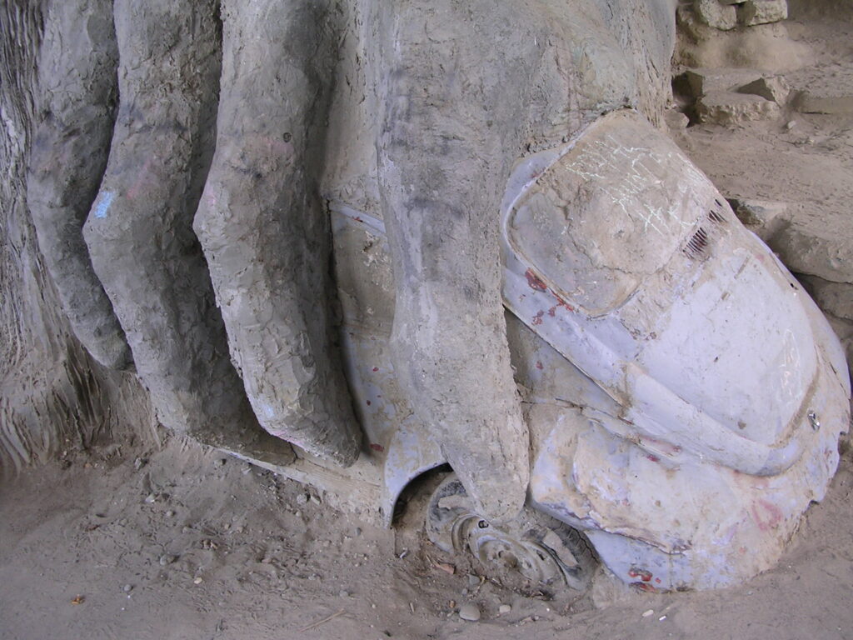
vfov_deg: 37.7
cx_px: 426
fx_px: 936
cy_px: 320
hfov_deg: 49.0
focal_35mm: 38
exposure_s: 1/72.5
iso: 100
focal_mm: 5.8
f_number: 2.8
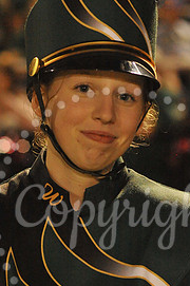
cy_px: 213
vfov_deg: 8.0
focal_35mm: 257
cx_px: 119
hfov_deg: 5.3
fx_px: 2040
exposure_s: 1/200
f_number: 5
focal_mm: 120
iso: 6400
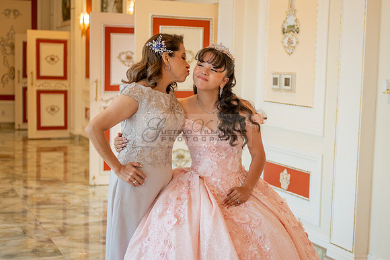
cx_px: 227
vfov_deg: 21.6
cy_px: 146
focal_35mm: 63
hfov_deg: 31.9
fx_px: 682
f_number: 2.8
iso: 400
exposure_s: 1/100
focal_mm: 48
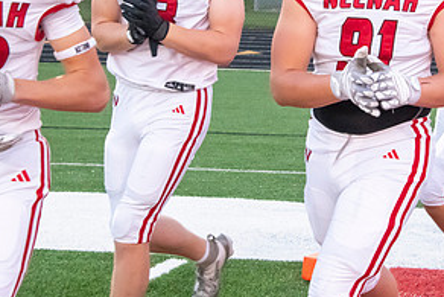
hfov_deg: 14.7
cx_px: 339
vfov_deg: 9.8
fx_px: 1715
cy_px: 40
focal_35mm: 139
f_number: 7.1
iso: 10000
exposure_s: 1/640
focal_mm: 70
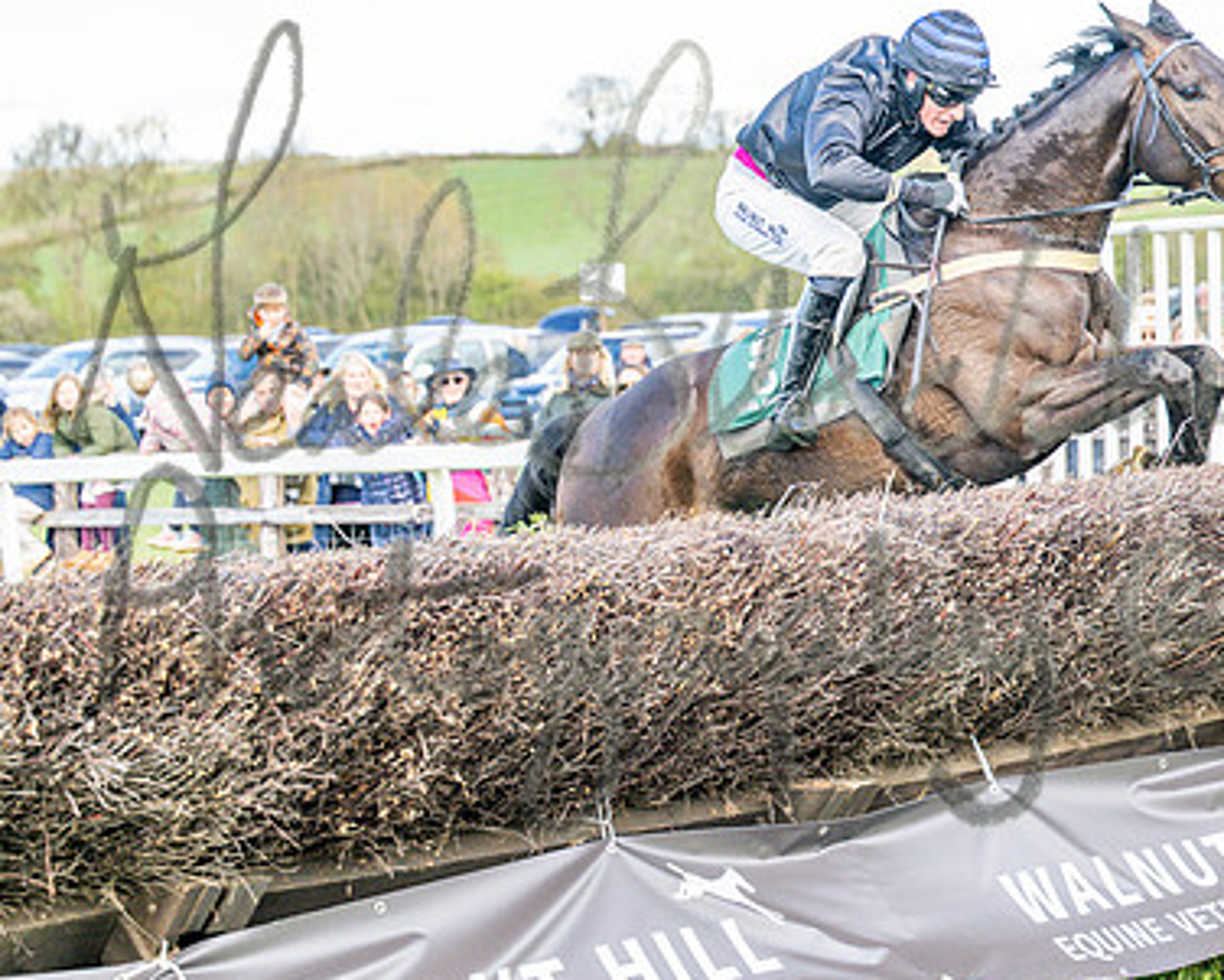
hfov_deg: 16.2
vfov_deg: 13.0
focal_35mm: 118
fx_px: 4276
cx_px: 900
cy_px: 267
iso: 400
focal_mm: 70
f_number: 2.8
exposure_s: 1/1600
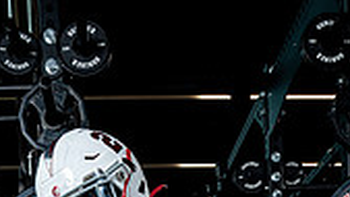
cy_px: 462
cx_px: 147
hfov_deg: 31.4
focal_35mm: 67
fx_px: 622
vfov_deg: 13.5
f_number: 9
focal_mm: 24
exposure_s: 1/250
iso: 640
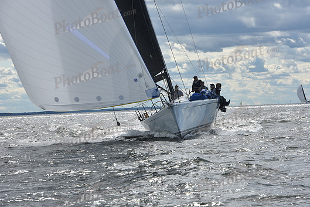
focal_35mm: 159
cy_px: 96
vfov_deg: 8.6
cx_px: 167
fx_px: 1369
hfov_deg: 12.9
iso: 250
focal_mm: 145
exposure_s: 1/1000
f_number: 10
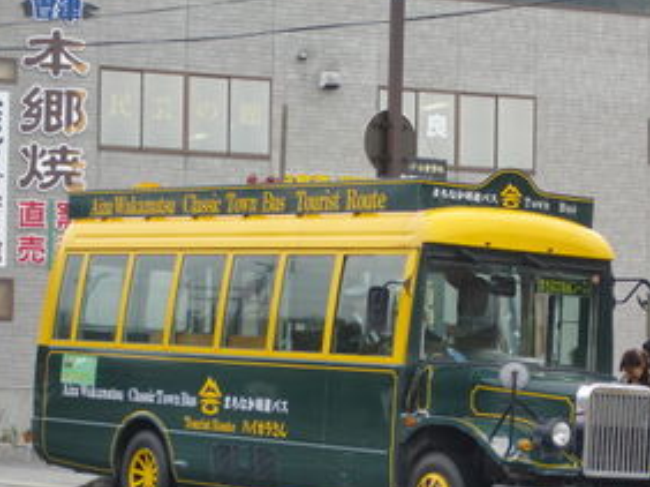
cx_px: 362
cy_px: 330
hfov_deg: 12.4
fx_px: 2983
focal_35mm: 159
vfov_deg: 9.3
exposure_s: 1/100
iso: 64
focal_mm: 19.6
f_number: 5.8
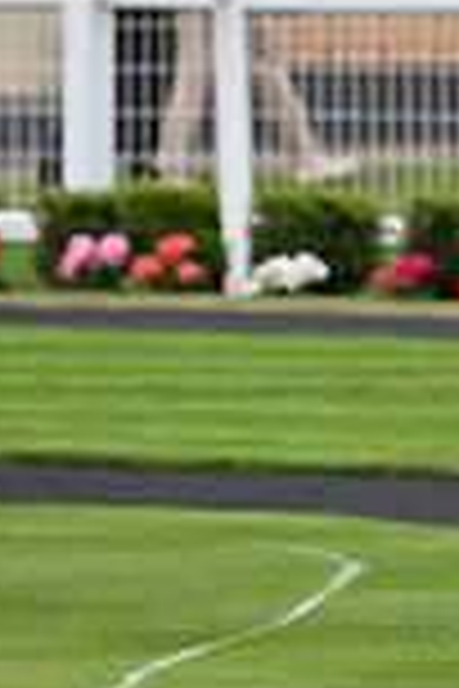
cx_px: 1269
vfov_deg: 2.7
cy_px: 92
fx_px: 14457
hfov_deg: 1.8
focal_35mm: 756
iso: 1000
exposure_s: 1/800
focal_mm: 200
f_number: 5
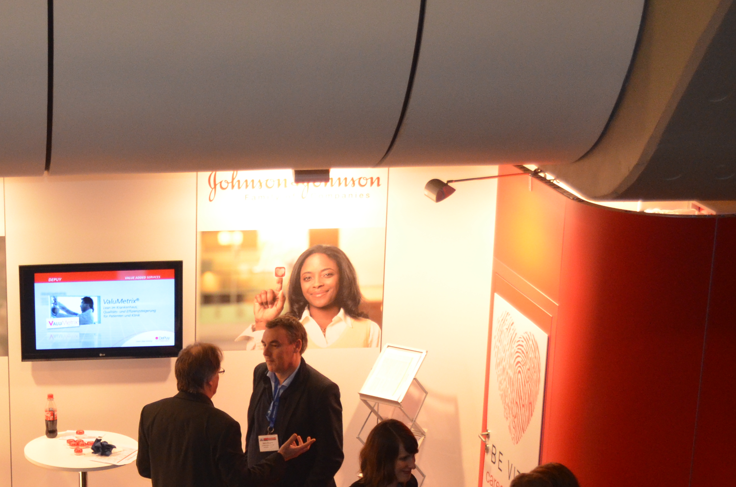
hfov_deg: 22.2
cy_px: 487
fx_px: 1816
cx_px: 30
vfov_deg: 15.0
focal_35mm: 89
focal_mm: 28
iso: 1250
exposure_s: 1/60
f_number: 4.5
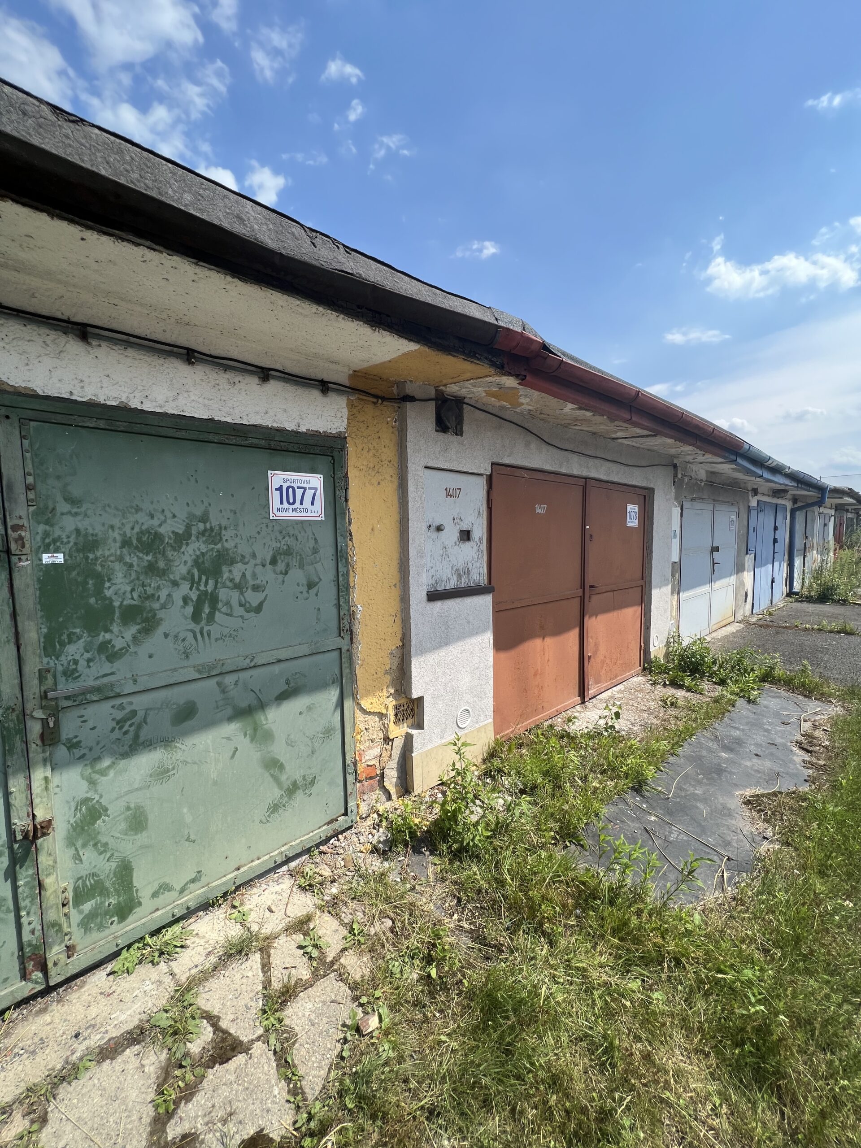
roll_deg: +1.1
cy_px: 574
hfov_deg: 89.9
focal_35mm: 13
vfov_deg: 106.2
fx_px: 431
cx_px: 430
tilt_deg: -3.3
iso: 32
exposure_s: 1/1277
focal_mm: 1.57
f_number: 1.8
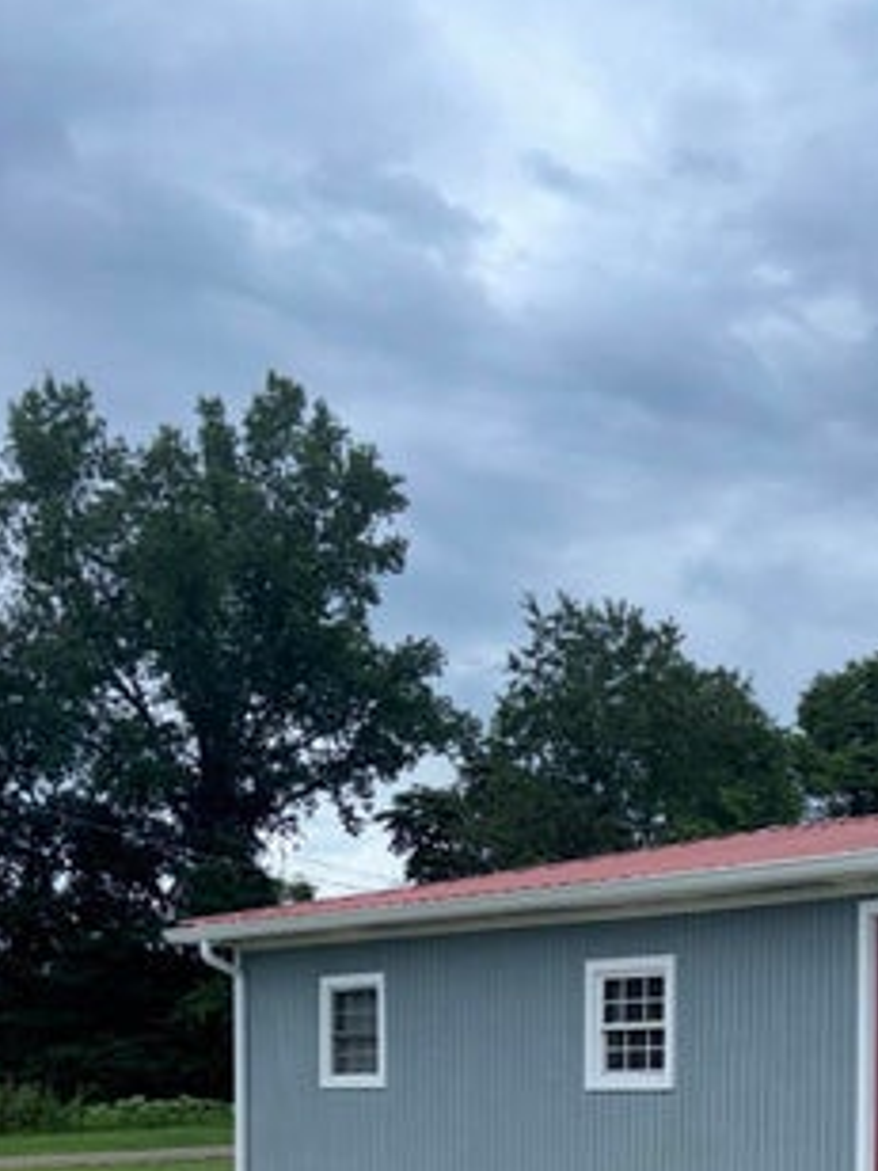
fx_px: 1826
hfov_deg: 25.5
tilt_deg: -2.2
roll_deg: -1.4
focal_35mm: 54
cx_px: 905
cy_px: 1182
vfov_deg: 32.6
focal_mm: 5.96
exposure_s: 1/3650
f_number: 1.6
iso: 32
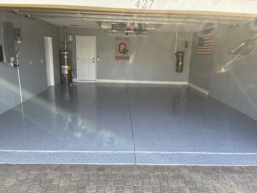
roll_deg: -2.3
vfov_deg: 53.1
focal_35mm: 26
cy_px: 96
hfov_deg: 67.3
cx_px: 128
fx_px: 193
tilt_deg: -11.4
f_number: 1.6
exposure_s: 1/338
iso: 32
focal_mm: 5.1
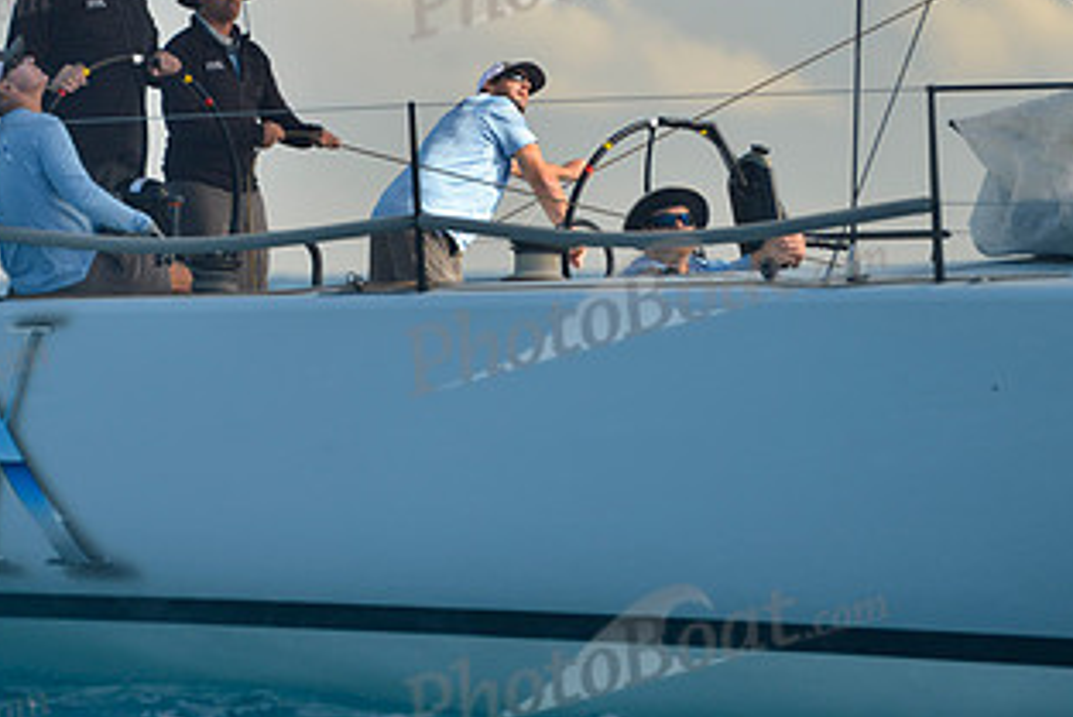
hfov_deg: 5.5
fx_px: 11062
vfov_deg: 3.7
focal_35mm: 371
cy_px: 177
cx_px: 230
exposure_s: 1/800
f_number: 4
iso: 200
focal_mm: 200
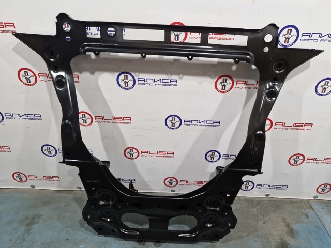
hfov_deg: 73.9
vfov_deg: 58.9
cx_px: 166
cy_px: 124
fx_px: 220
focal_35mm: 23
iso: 250
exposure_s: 1/100
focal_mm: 5.54
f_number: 1.8
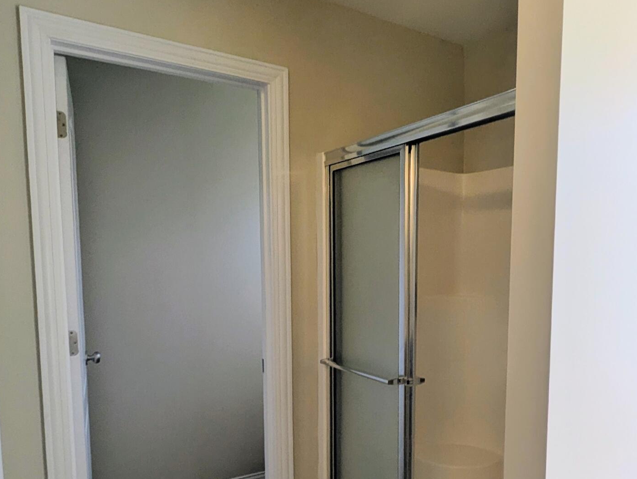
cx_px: 403
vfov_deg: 46.2
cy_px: 312
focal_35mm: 30
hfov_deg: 59.1
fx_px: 552
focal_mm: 1.83
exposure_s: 1/237
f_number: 2.2
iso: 44
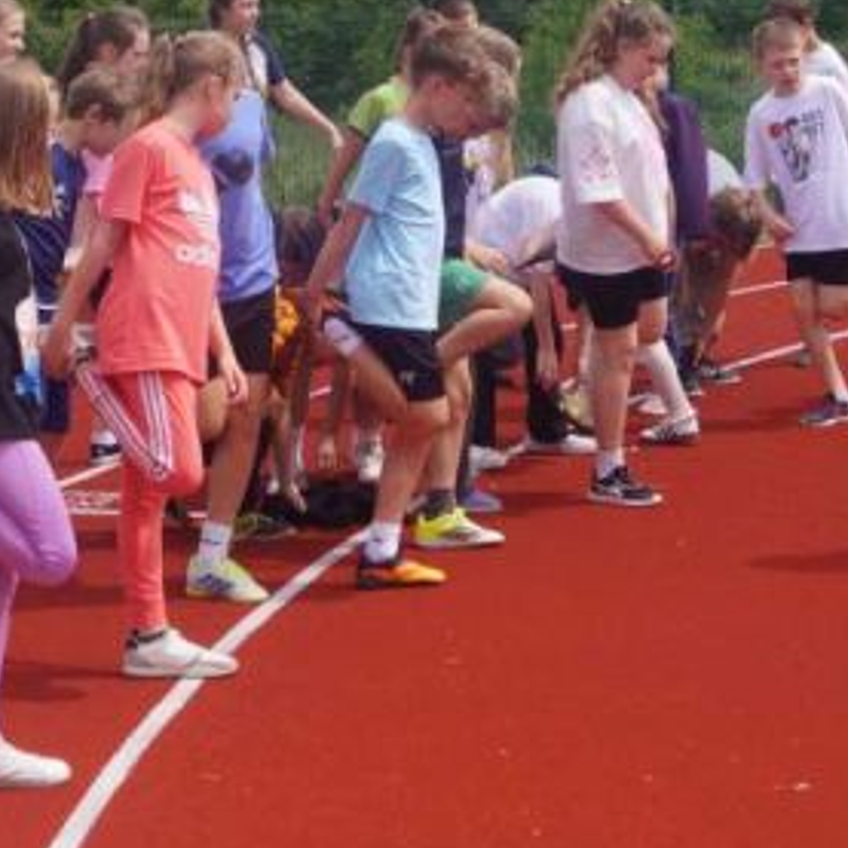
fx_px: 2855
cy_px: 158
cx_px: 358
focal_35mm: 103
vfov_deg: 16.8
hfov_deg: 16.9
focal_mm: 28
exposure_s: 1/200
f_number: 11
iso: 100
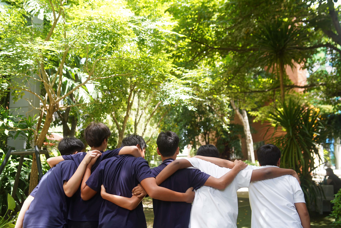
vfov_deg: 37.9
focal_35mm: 35
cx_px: 170
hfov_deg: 54.4
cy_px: 114
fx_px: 332
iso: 125
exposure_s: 1/200
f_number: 2.8
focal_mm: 35
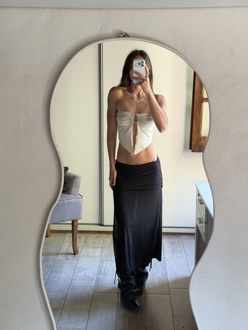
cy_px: 165
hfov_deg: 30.3
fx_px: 458
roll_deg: -1.2
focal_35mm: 48
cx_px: 124
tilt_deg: -11.6
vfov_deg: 39.6
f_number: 1.78
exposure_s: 1/60
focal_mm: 6.76
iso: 160
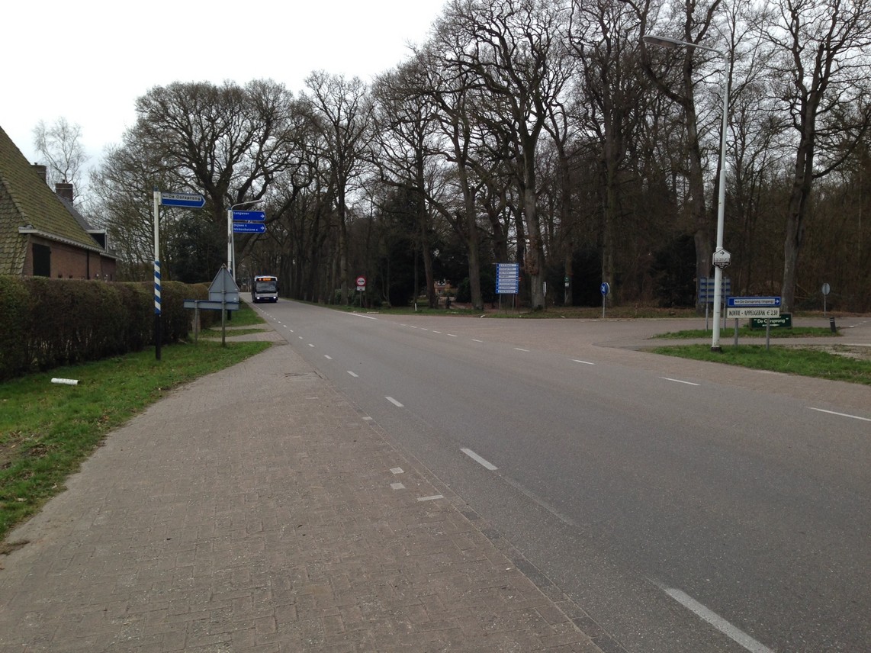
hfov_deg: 55.4
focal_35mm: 33
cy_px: 326
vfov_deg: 42.9
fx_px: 830
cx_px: 436
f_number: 2.4
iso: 50
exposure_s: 1/531
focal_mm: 4.12
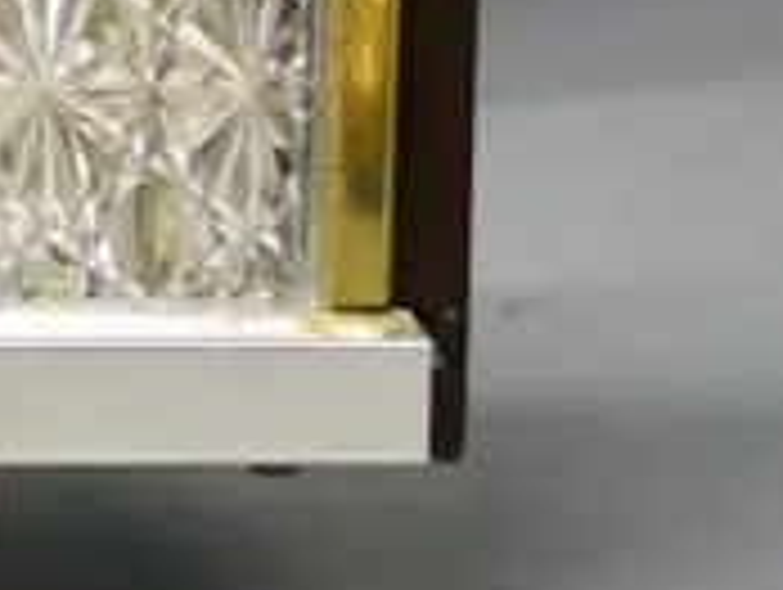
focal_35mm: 270
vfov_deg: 5.5
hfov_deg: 6.7
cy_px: -315
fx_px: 6116
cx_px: -1454
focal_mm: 23
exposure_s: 1/160
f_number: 4.3
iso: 3200
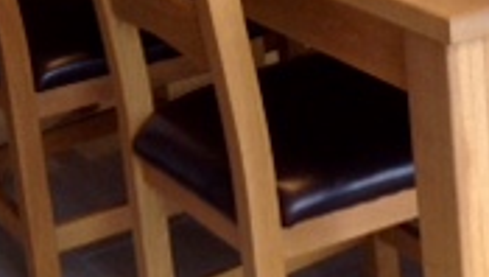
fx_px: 1701
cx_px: 671
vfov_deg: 9.1
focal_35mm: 131
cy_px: -126
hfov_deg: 15.4
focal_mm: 3.3
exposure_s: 1/25
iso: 40
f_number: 2.4
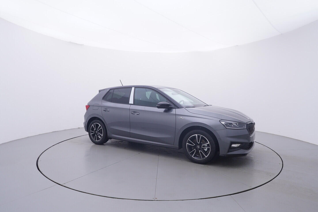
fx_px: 199
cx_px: 159
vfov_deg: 56.2
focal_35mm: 22
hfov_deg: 77.3
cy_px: 106
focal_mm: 15
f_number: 5
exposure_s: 1/80
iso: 200
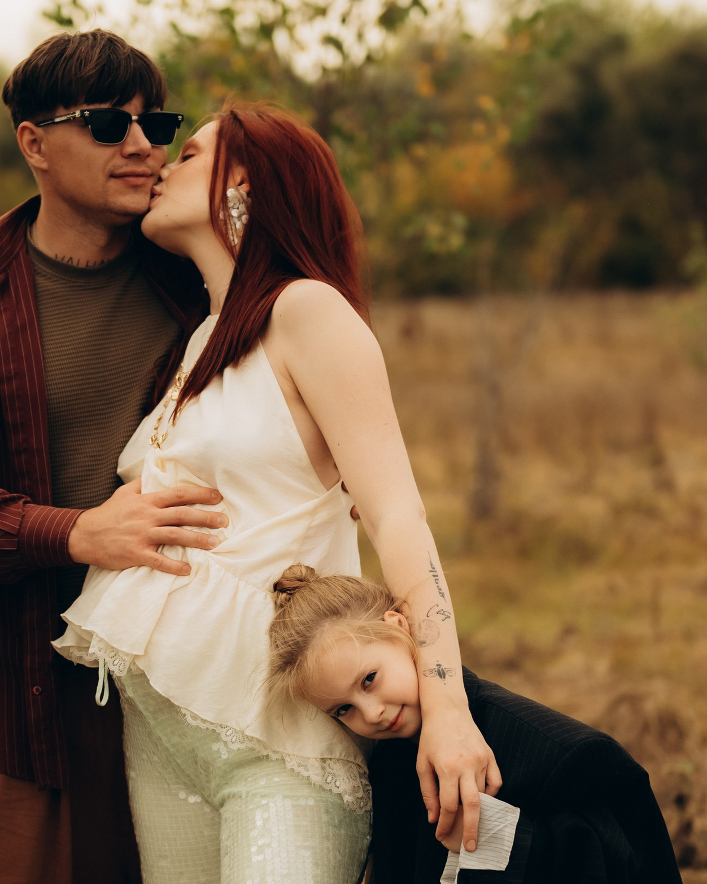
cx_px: 266
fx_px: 3008
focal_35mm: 115
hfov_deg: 13.4
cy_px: 578
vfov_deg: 16.7
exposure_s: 1/2500
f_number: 1.8
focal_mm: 50
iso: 100
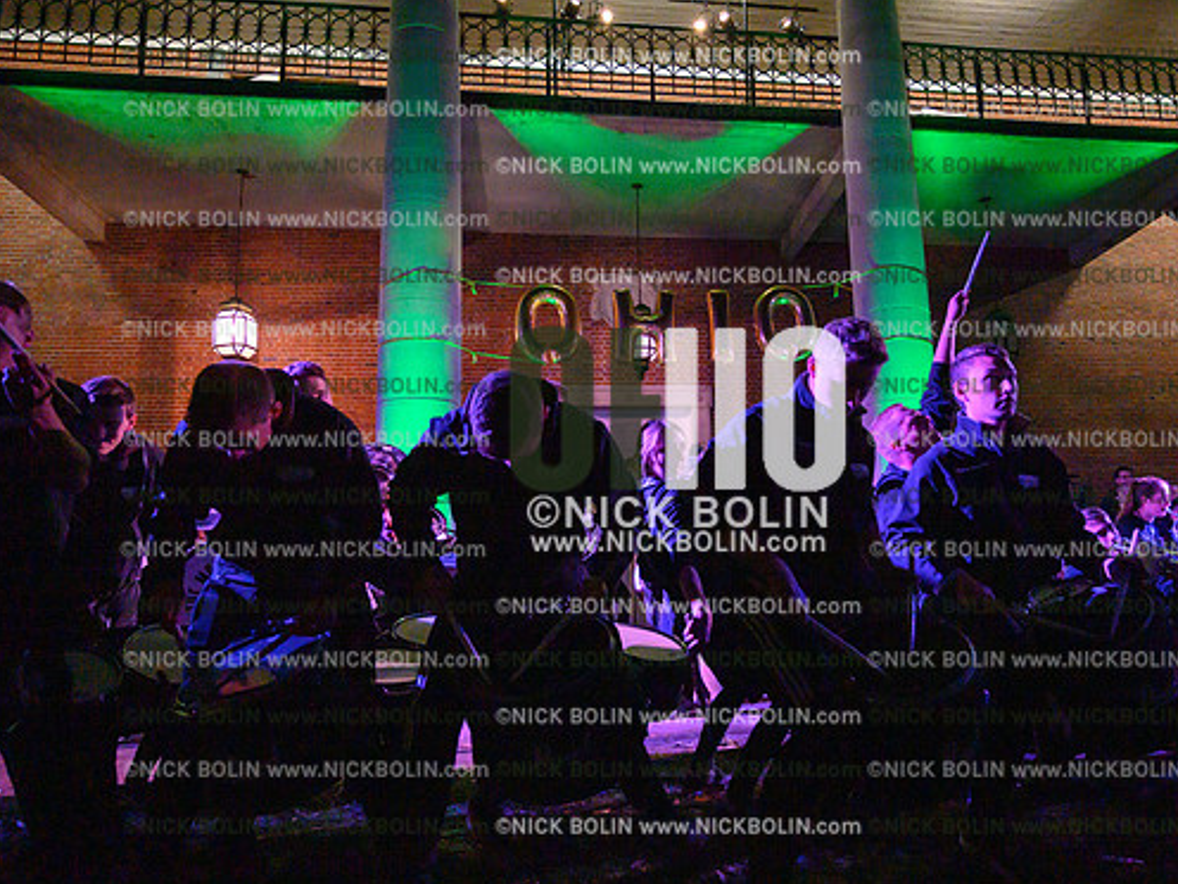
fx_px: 919
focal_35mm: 27
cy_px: 441
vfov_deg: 51.4
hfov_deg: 65.0
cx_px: 677
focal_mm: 24
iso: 12800
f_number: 4
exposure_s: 1/500
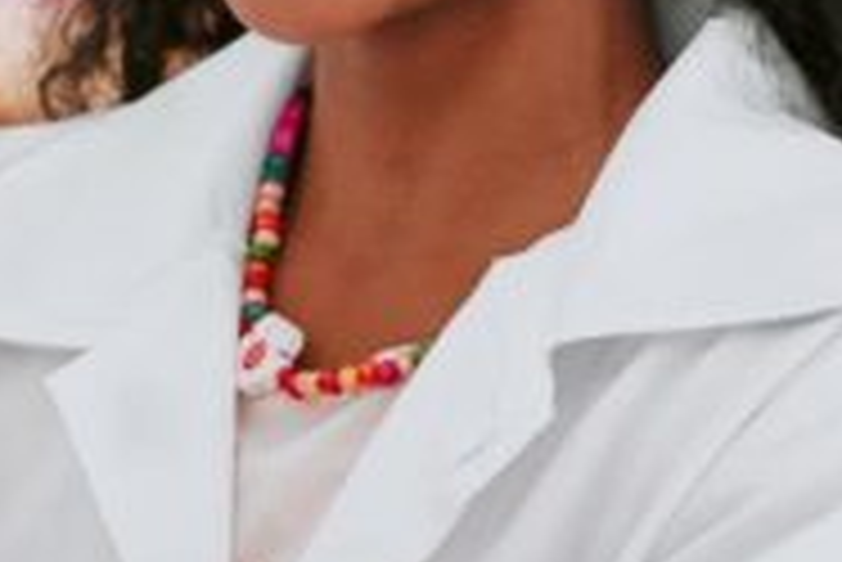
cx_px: -698
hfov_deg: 7.3
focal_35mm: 274
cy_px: 108
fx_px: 6413
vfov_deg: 5.0
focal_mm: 50
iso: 400
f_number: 4
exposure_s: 1/200
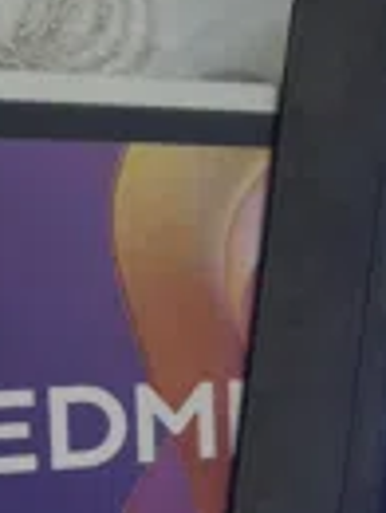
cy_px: 383
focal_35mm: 80
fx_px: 1186
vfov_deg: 24.1
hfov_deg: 17.5
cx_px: 484
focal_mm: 5.7
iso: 250
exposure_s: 1/60
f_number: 1.5
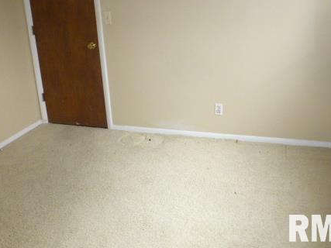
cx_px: 159
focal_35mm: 36
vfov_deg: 38.8
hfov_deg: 51.4
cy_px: 68
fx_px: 344
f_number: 3.3
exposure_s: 1/60
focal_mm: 4.3
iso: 640
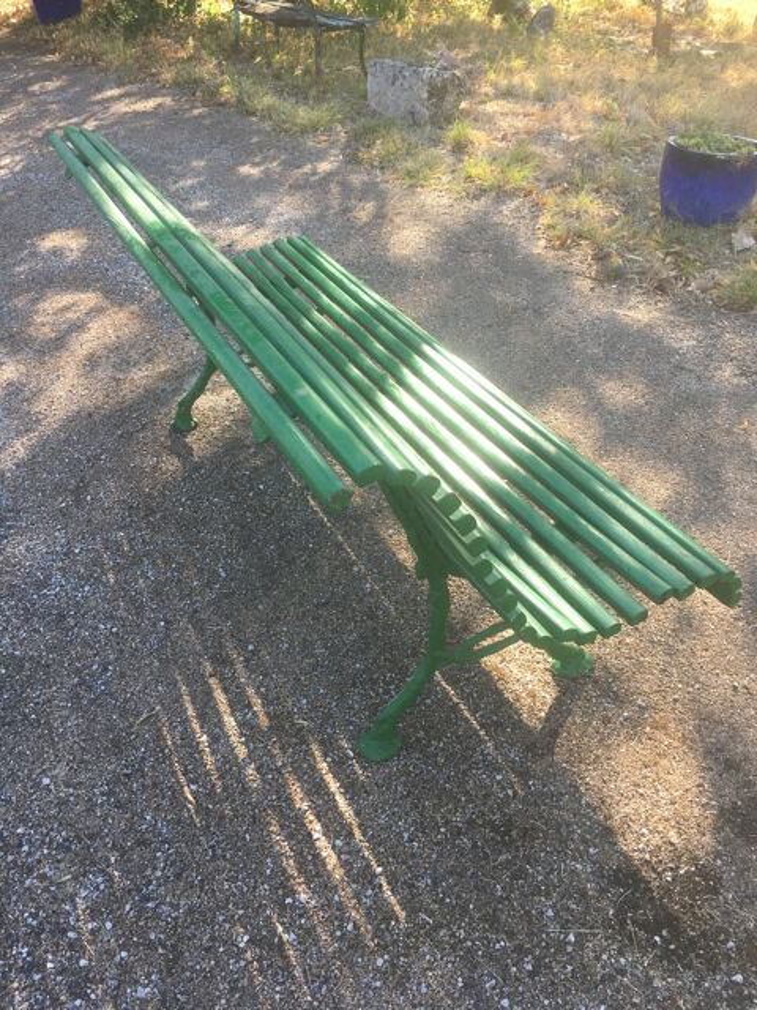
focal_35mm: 29
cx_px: 378
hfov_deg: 48.2
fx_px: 846
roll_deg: -0.7
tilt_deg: -40.4
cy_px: 505
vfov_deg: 61.7
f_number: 2.2
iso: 32
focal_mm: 4.15
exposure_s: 1/100
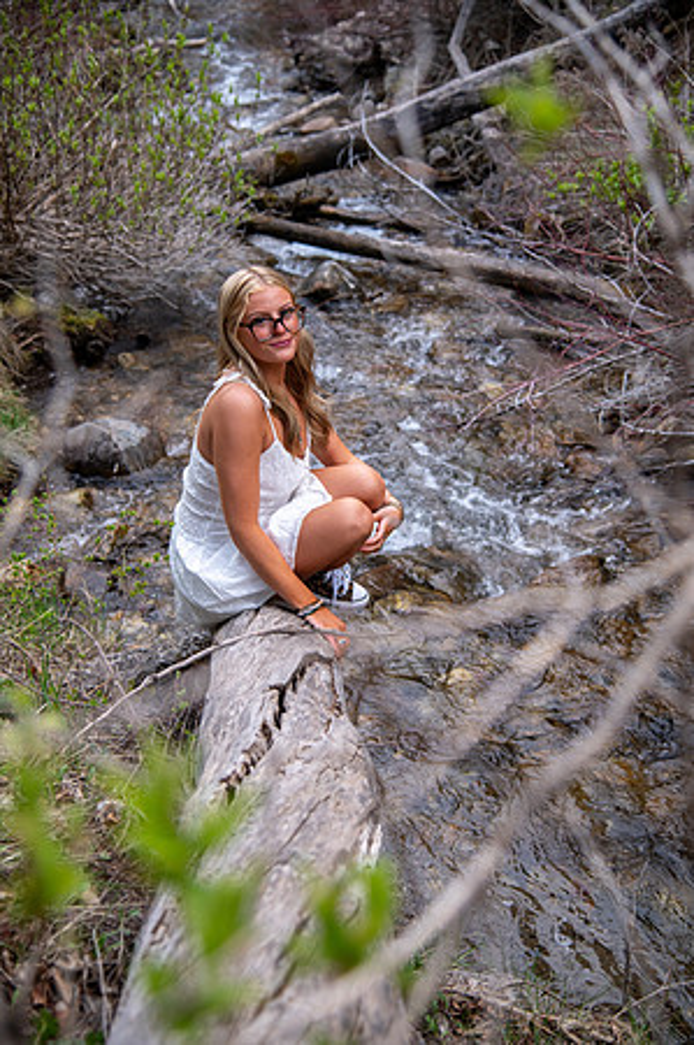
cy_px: 522
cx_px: 347
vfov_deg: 38.2
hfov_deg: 25.9
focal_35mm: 52
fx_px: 1507
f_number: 4
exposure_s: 1/125
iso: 1250
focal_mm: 52
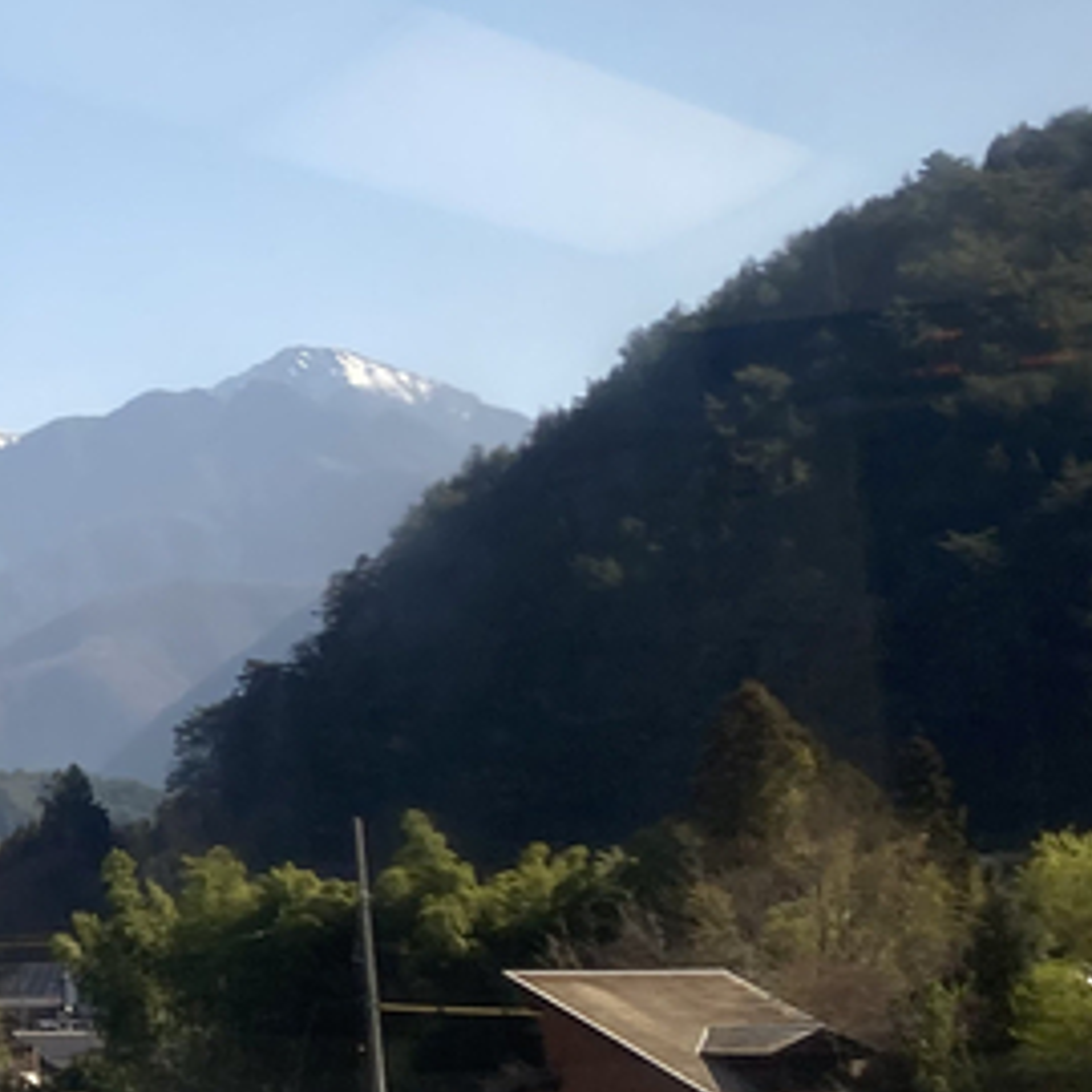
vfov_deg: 15.7
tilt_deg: +14.2
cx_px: -611
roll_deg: -0.5
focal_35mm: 110
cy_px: 133
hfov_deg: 14.6
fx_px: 3926
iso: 20
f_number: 1.8
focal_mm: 3.99
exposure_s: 1/852
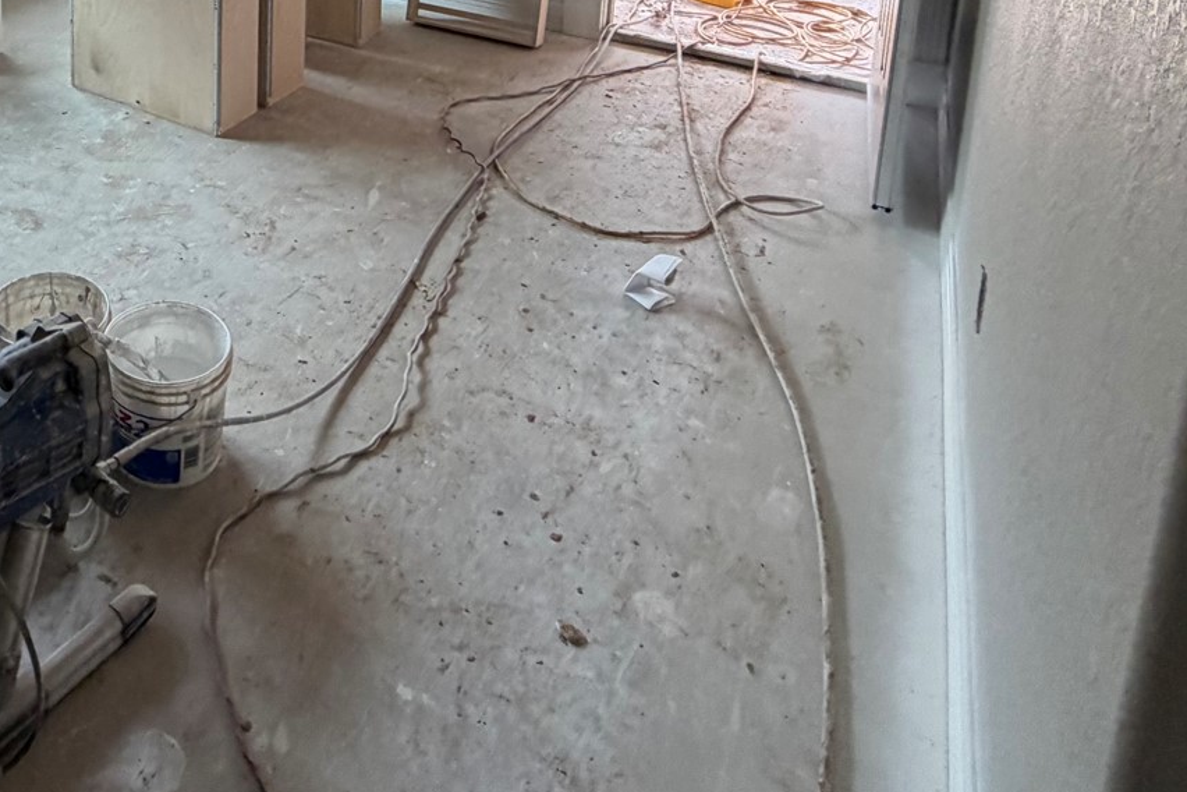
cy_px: -180
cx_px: 198
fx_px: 1154
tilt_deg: -11.4
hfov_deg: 50.3
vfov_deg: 31.2
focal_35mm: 35
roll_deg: +1.2
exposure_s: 1/121
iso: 200
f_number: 2.2
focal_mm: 2.22
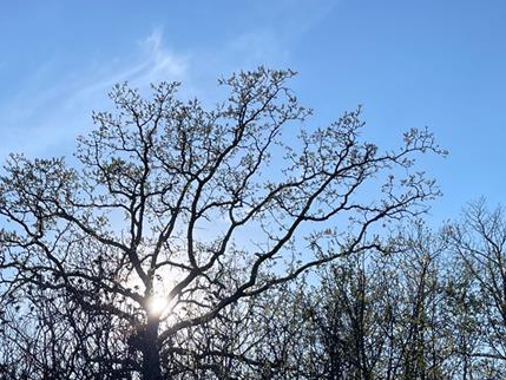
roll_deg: -1.5
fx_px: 907
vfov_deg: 23.4
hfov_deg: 30.4
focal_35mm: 62
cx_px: 93
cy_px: 297
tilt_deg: +21.8
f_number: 1.6
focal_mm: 4.2
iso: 32
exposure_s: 1/5814
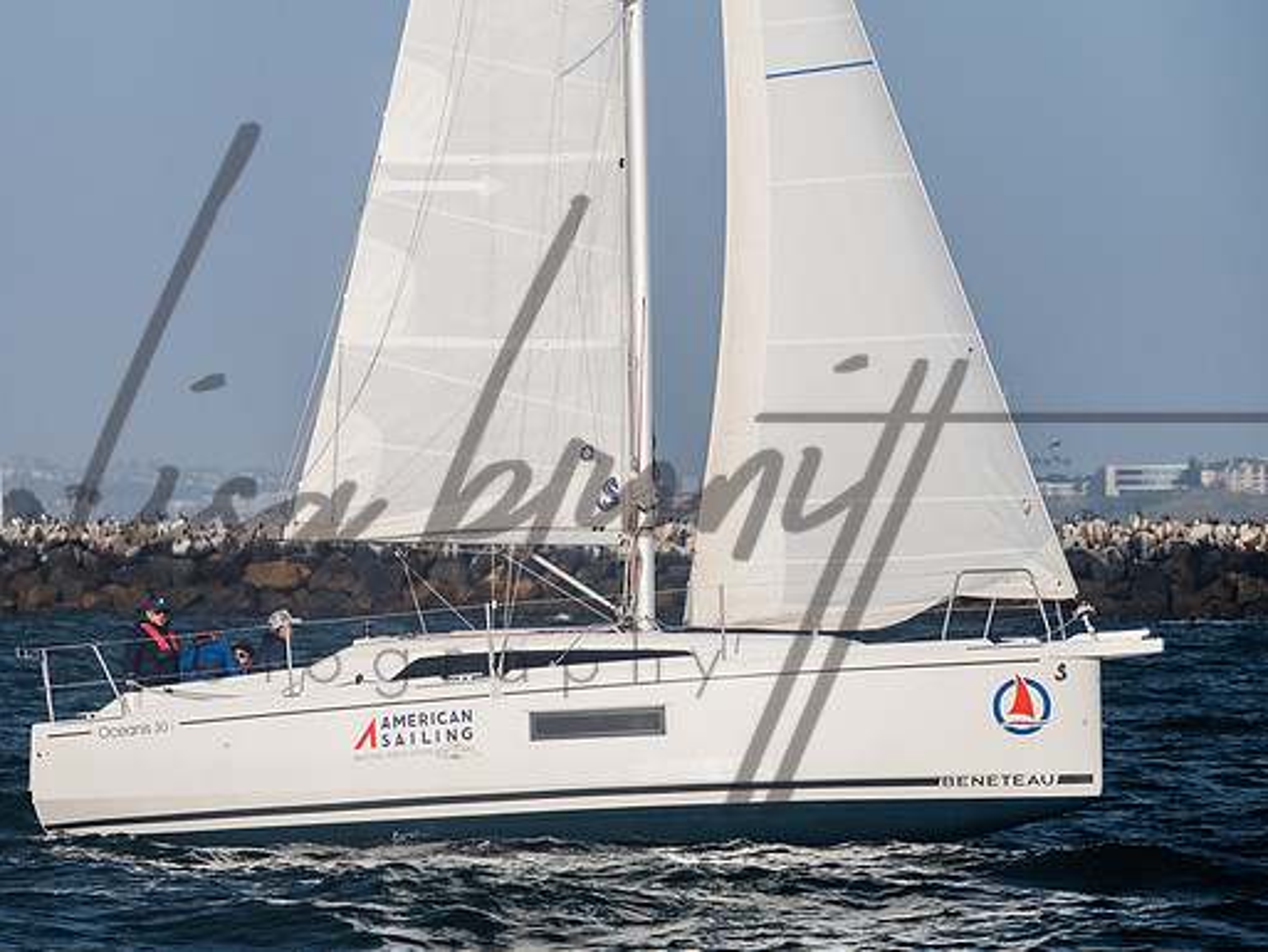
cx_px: 428
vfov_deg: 5.7
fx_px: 9563
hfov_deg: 7.6
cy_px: 445
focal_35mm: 261
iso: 400
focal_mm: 180
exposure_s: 1/800
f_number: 8
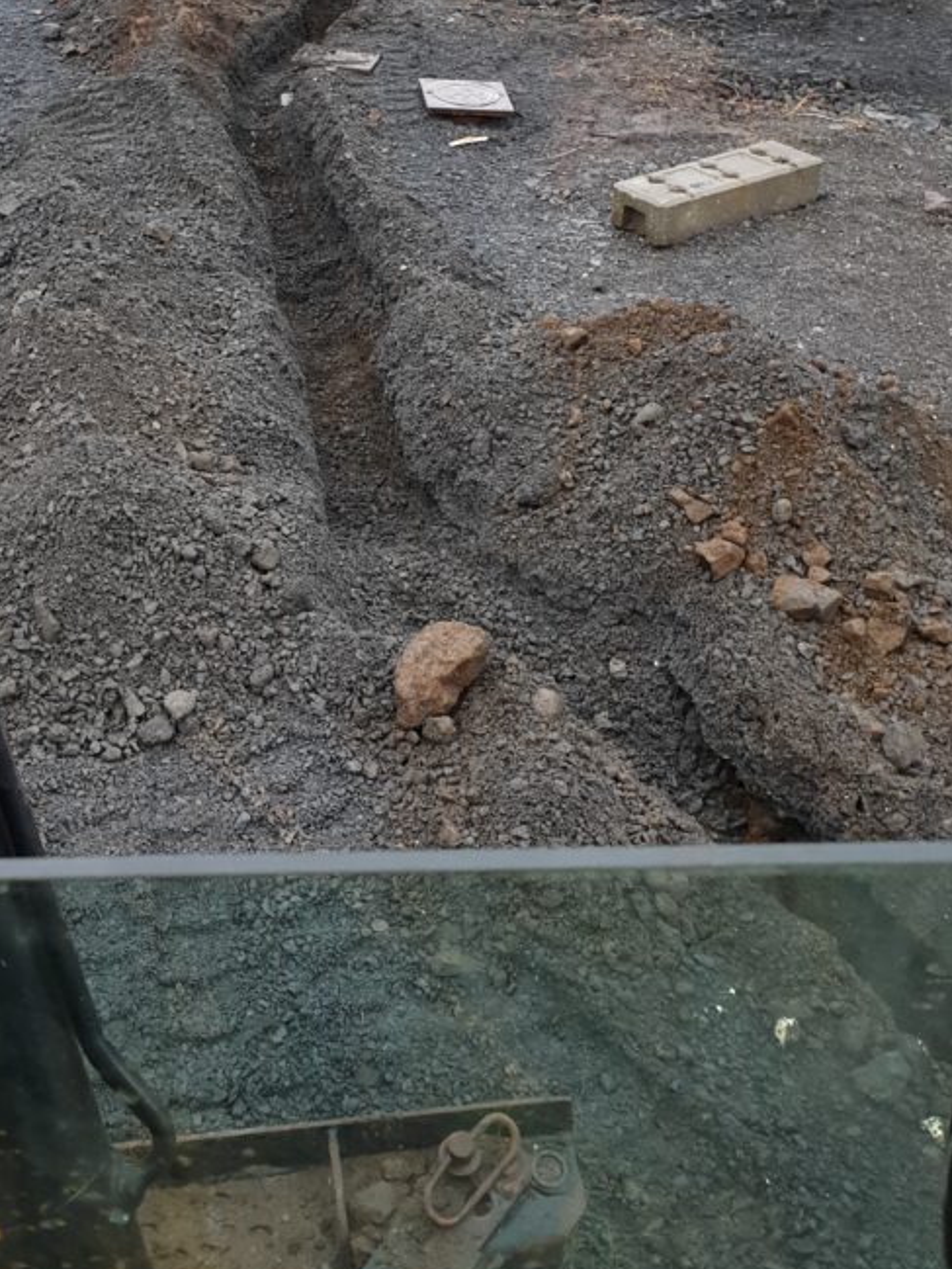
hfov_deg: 34.6
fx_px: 1503
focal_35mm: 41
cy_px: 360
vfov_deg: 44.6
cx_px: 266
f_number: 2.4
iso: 160
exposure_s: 1/100
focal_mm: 4.3
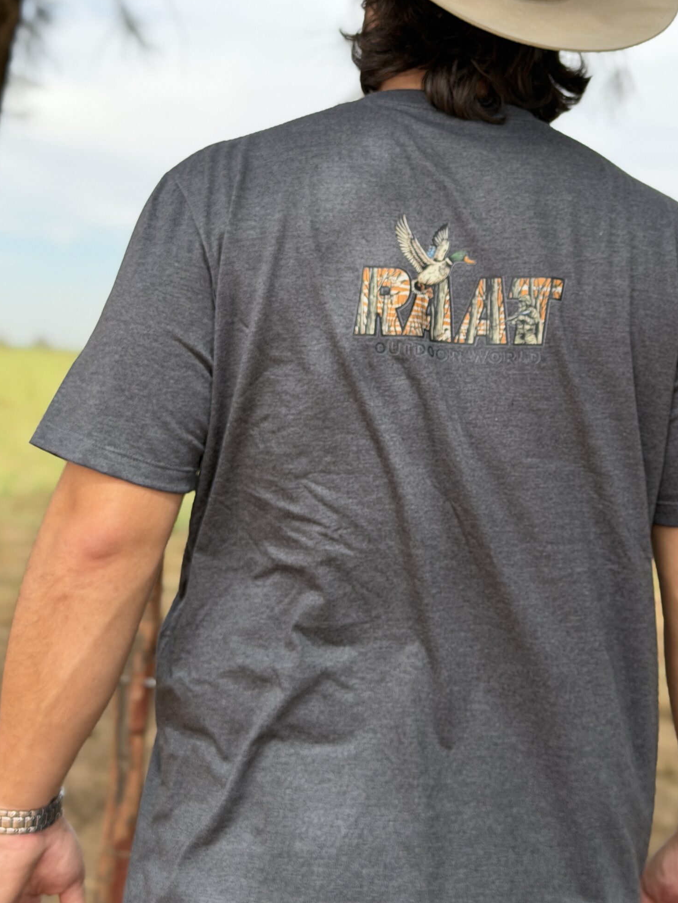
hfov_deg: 23.2
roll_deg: -4.7
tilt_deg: +1.7
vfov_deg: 30.6
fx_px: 1645
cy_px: 341
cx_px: 425
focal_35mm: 63
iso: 80
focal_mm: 6.76
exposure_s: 1/1000
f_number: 1.78
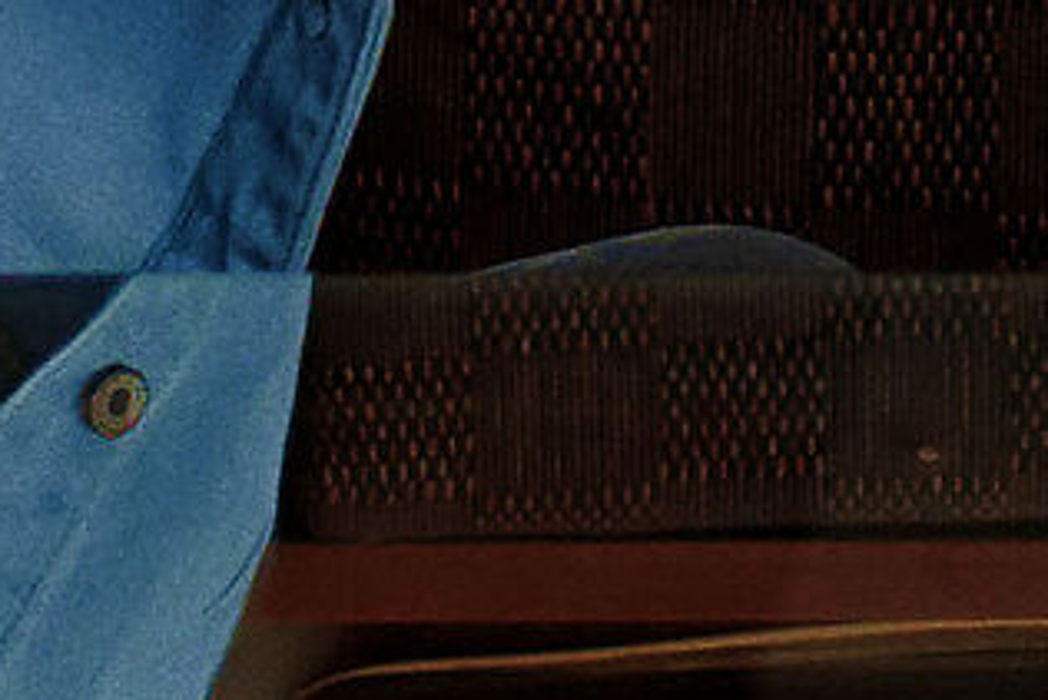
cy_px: -1433
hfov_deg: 5.2
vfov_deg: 3.4
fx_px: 11614
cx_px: 1128
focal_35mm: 399
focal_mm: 35
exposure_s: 1/125
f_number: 1.8
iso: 250
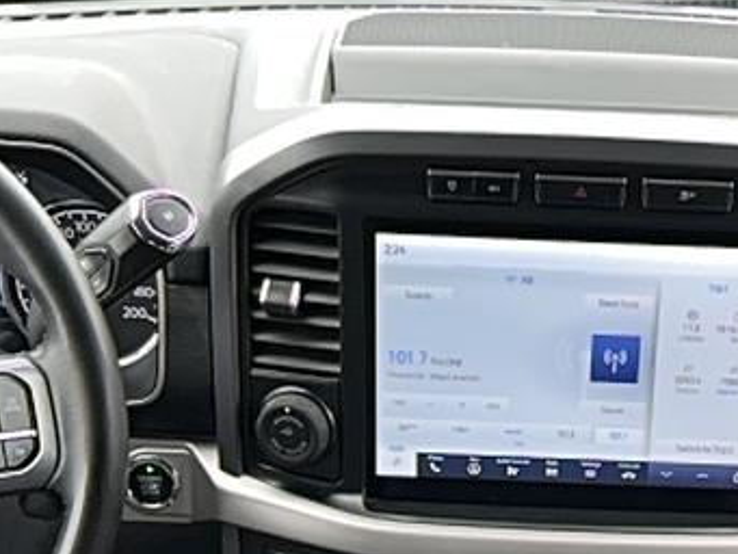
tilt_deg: -35.1
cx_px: 552
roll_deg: +1.1
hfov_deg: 21.6
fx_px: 1919
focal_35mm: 90
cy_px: 697
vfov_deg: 15.7
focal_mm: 6.86
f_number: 1.78
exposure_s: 1/168
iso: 50
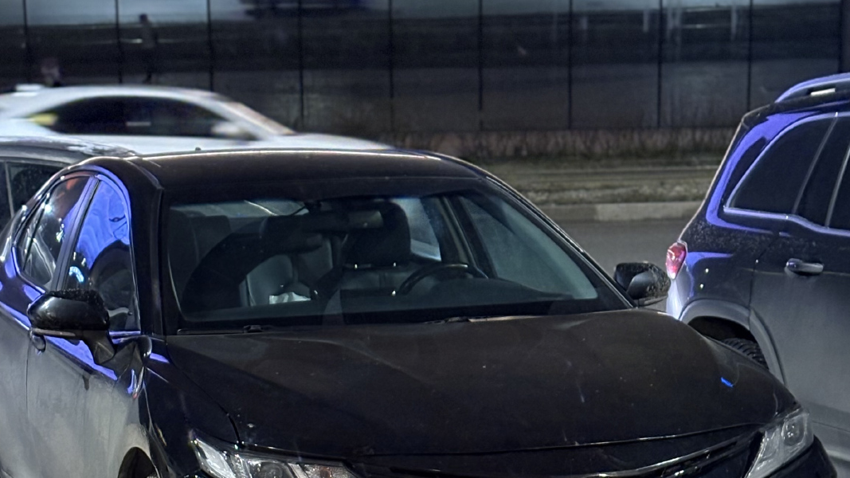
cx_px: 412
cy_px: 359
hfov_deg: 30.6
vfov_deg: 17.4
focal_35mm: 69
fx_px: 1555
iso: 250
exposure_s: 1/27
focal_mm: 5.96
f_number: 1.6
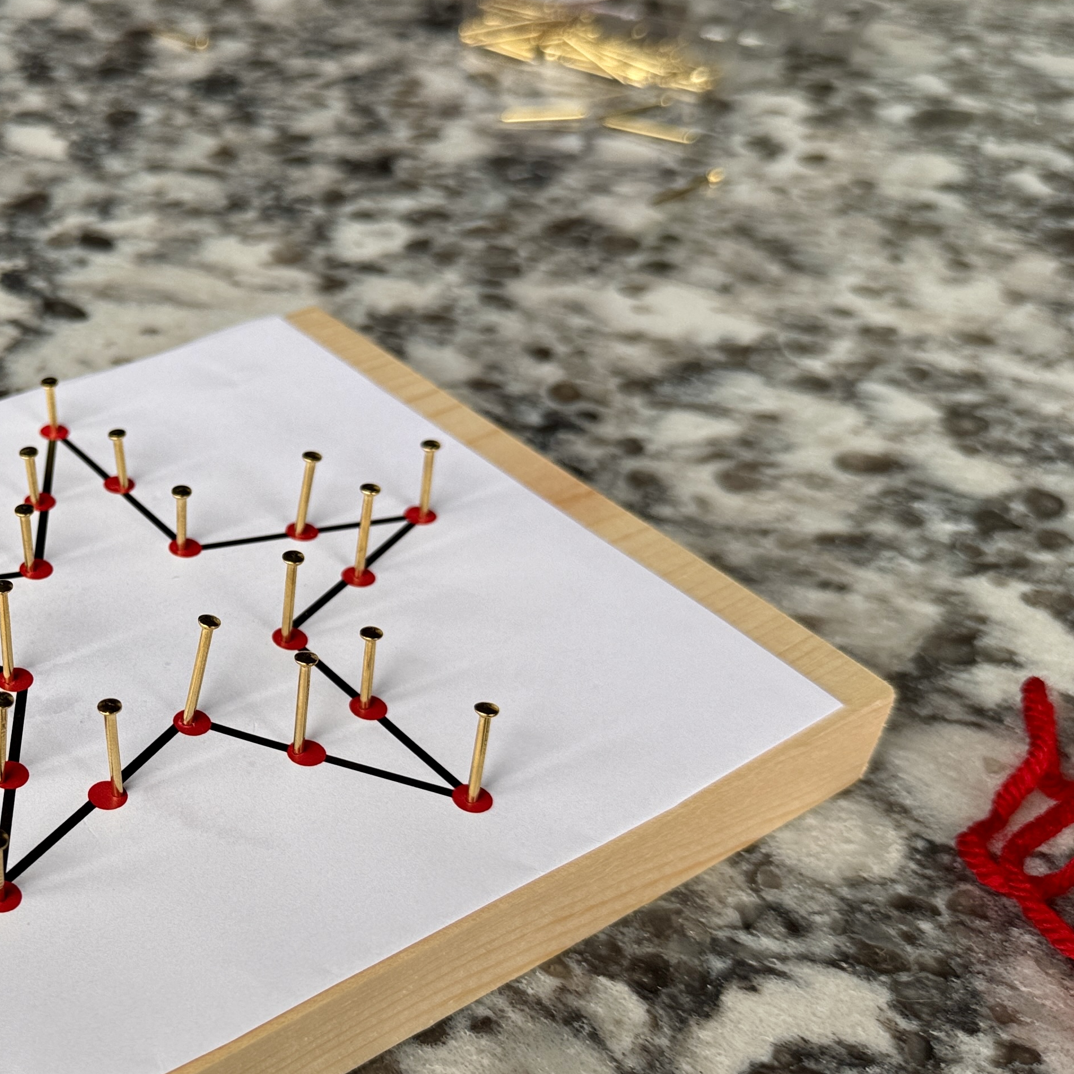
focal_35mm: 45
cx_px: 56
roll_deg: +0.4
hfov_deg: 34.8
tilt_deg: -39.2
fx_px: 1580
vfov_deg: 37.5
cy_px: 611
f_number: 1.78
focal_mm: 6.76
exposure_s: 1/1131
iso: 80
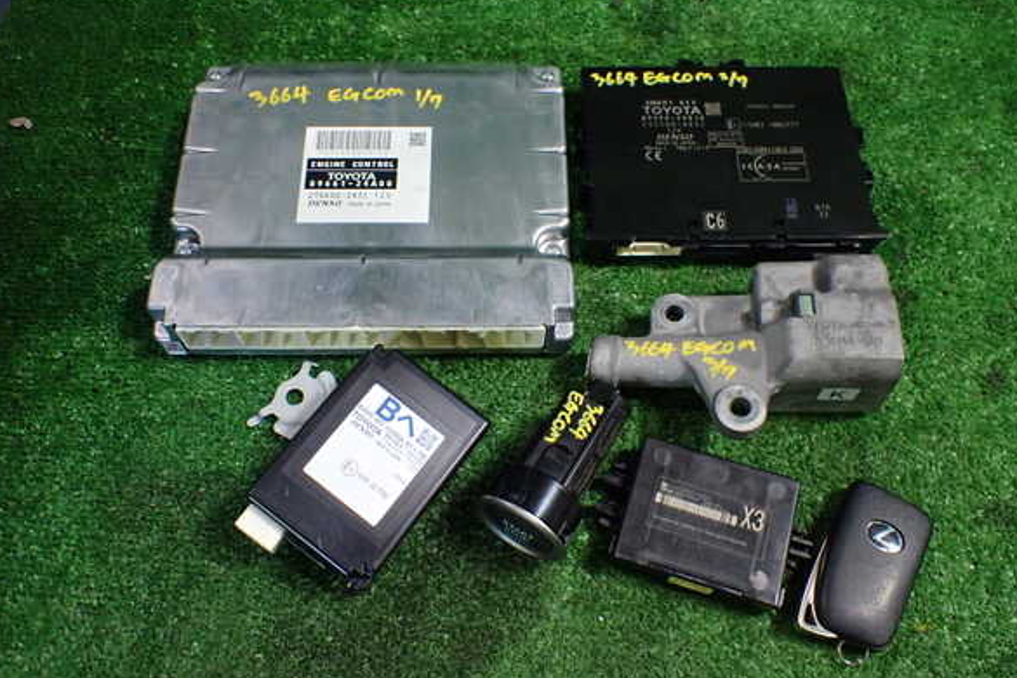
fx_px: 904
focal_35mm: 32
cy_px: 339
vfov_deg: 41.1
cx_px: 504
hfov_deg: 58.7
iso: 800
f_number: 2.3
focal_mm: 5.4
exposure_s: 1/125
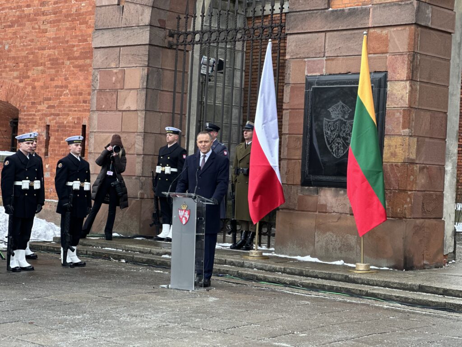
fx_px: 1028
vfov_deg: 19.1
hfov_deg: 25.3
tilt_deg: +0.2
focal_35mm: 77
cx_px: 231
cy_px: 174
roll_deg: -2.0
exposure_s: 1/121
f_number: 2.8
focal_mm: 9
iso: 100
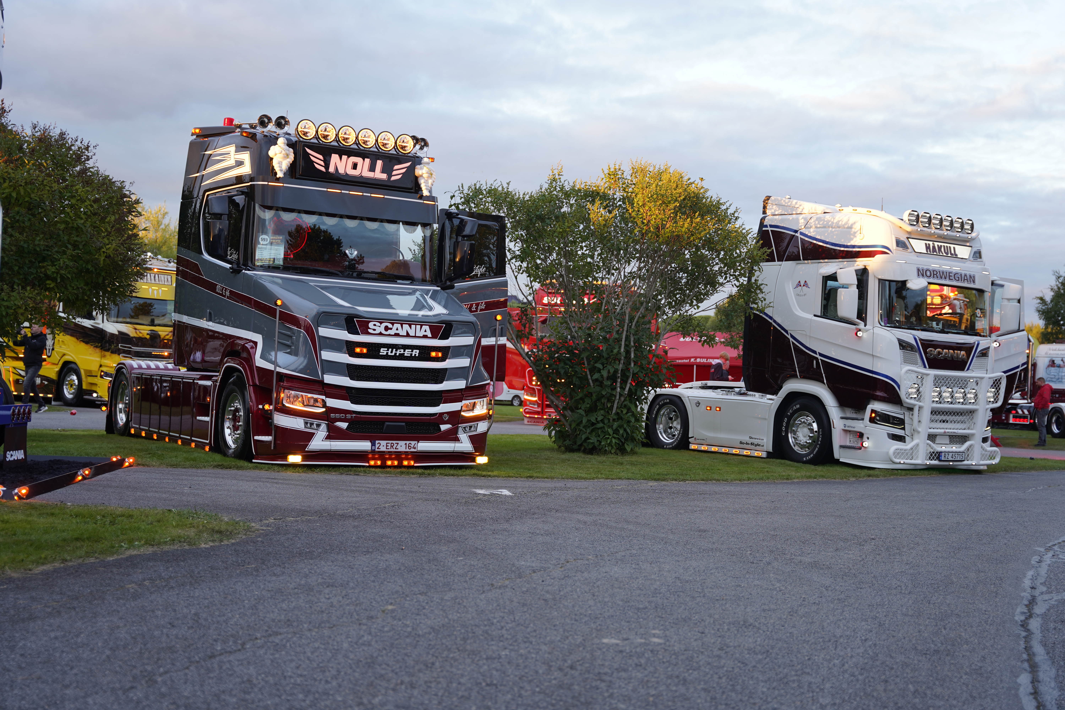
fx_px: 1331
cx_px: 532
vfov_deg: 29.9
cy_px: 355
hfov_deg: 43.6
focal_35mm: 45
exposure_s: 1/50
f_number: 3.2
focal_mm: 45
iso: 100
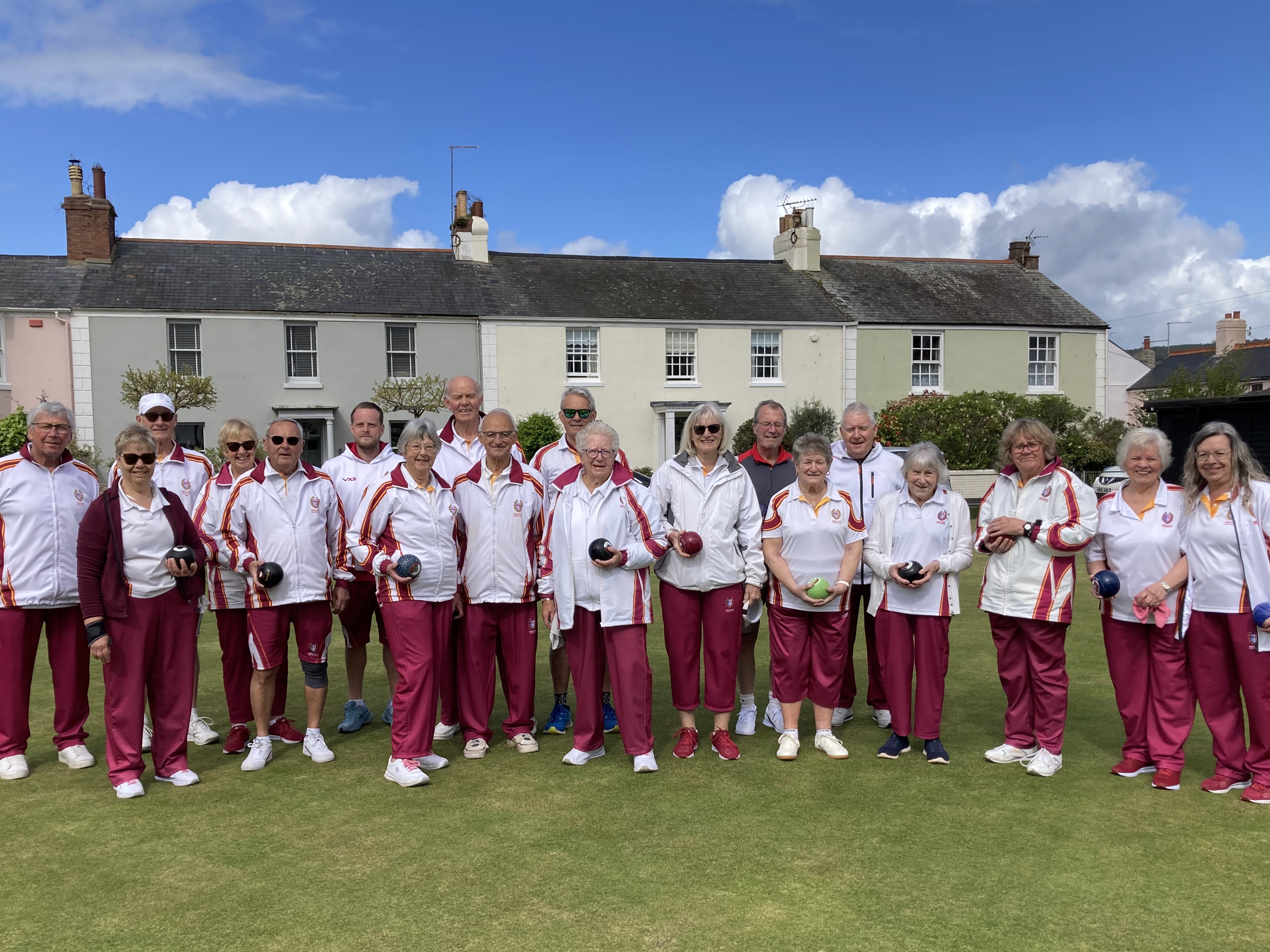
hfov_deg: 56.8
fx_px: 1174
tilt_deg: -5.1
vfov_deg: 44.1
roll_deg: +0.9
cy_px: 541
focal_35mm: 32
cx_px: 618
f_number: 1.8
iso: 20
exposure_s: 1/2208
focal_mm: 3.99
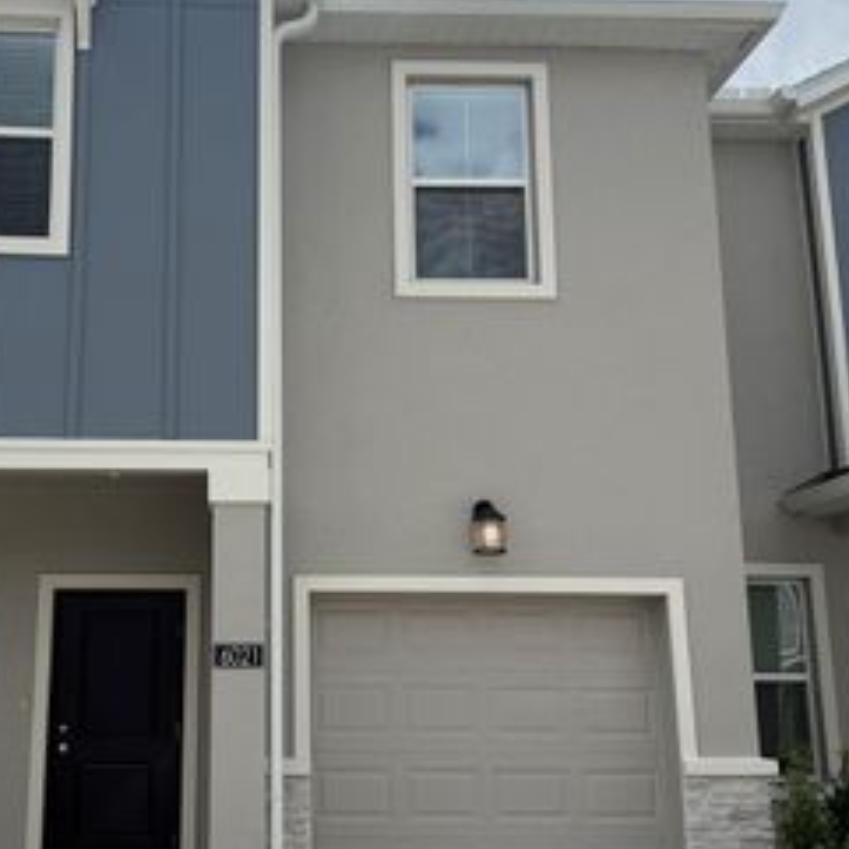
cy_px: 424
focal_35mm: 44
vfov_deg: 38.3
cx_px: 268
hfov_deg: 37.8
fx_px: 1221
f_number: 1.78
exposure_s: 1/7353
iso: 125
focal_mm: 6.76
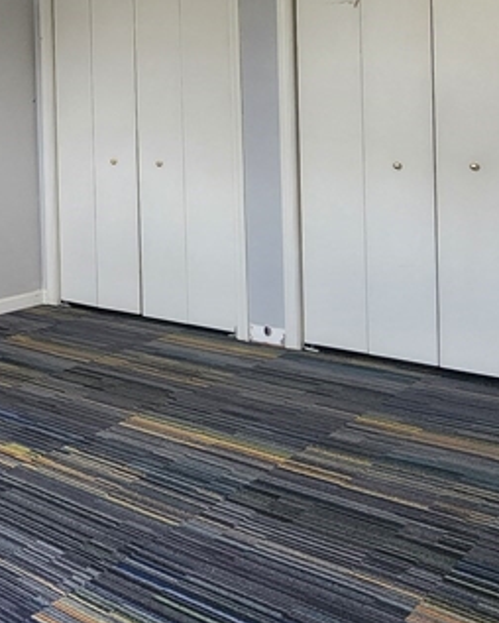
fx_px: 756
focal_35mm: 41
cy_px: 142
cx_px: -92
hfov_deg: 31.1
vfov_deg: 43.1
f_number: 2.2
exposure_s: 1/60
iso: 320
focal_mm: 2.2
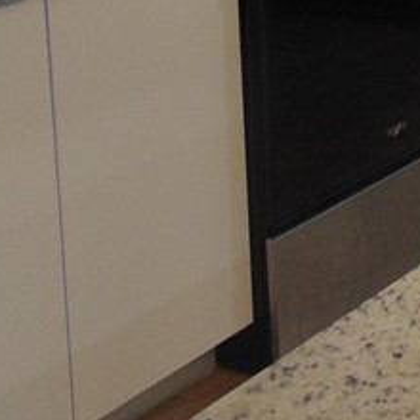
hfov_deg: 15.5
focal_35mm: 103
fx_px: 1414
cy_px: -157
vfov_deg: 15.9
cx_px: 647
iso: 100
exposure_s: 1/30
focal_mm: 4.5
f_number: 3
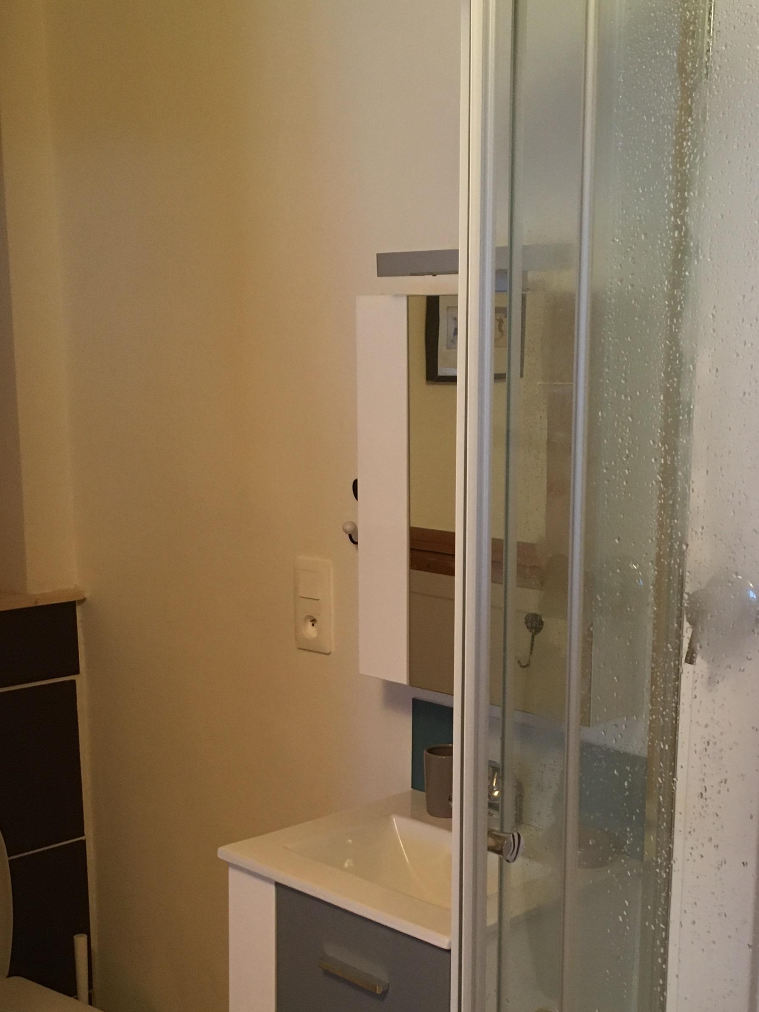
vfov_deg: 38.5
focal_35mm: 49
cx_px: 472
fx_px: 1432
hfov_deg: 29.6
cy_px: 670
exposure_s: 1/20
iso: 200
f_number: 2.2
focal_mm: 4.15
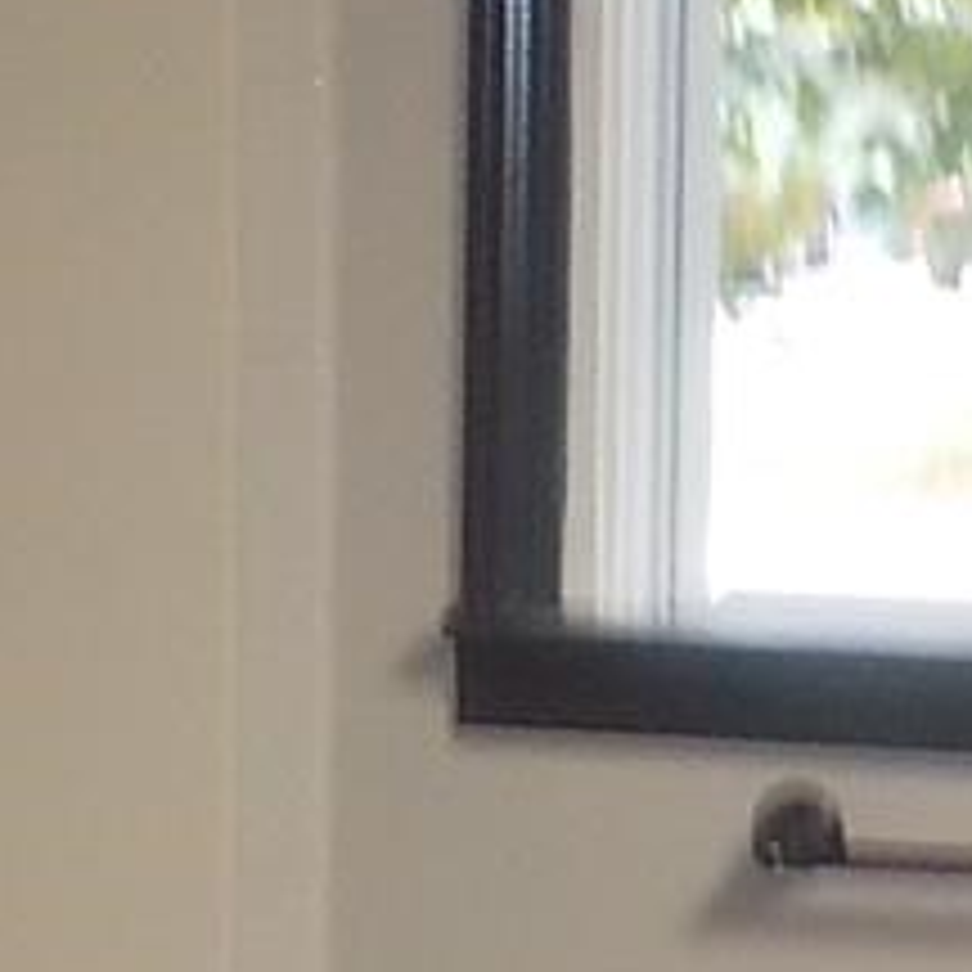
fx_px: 4988
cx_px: -81
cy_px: 590
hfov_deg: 11.0
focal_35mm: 157
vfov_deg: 11.1
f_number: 3.3
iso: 250
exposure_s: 1/30
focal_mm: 4.1
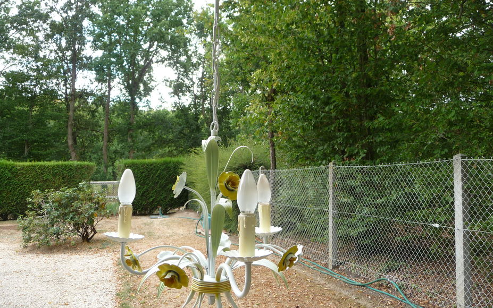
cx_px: 257
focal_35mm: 32
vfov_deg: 39.4
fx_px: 430
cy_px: 135
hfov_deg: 59.6
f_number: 3.3
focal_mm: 4.7
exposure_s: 1/160
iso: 100
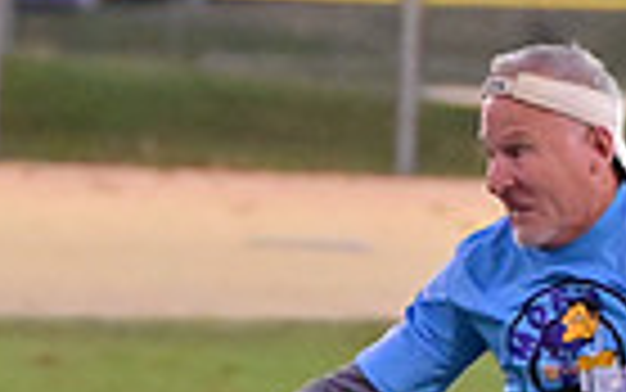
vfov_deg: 1.7
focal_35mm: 795
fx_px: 13569
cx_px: 599
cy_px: 674
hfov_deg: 2.6
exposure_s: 1/640
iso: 6400
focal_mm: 125
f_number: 4
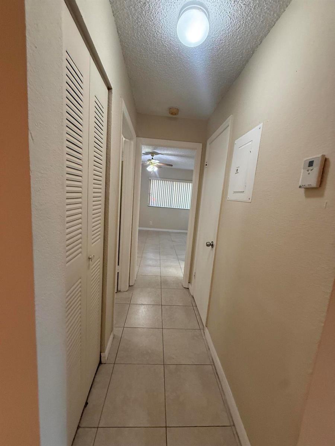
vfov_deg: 102.1
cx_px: 168
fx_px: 181
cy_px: 223
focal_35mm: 14
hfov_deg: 85.7
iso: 320
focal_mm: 2.22
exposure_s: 1/120
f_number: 2.2
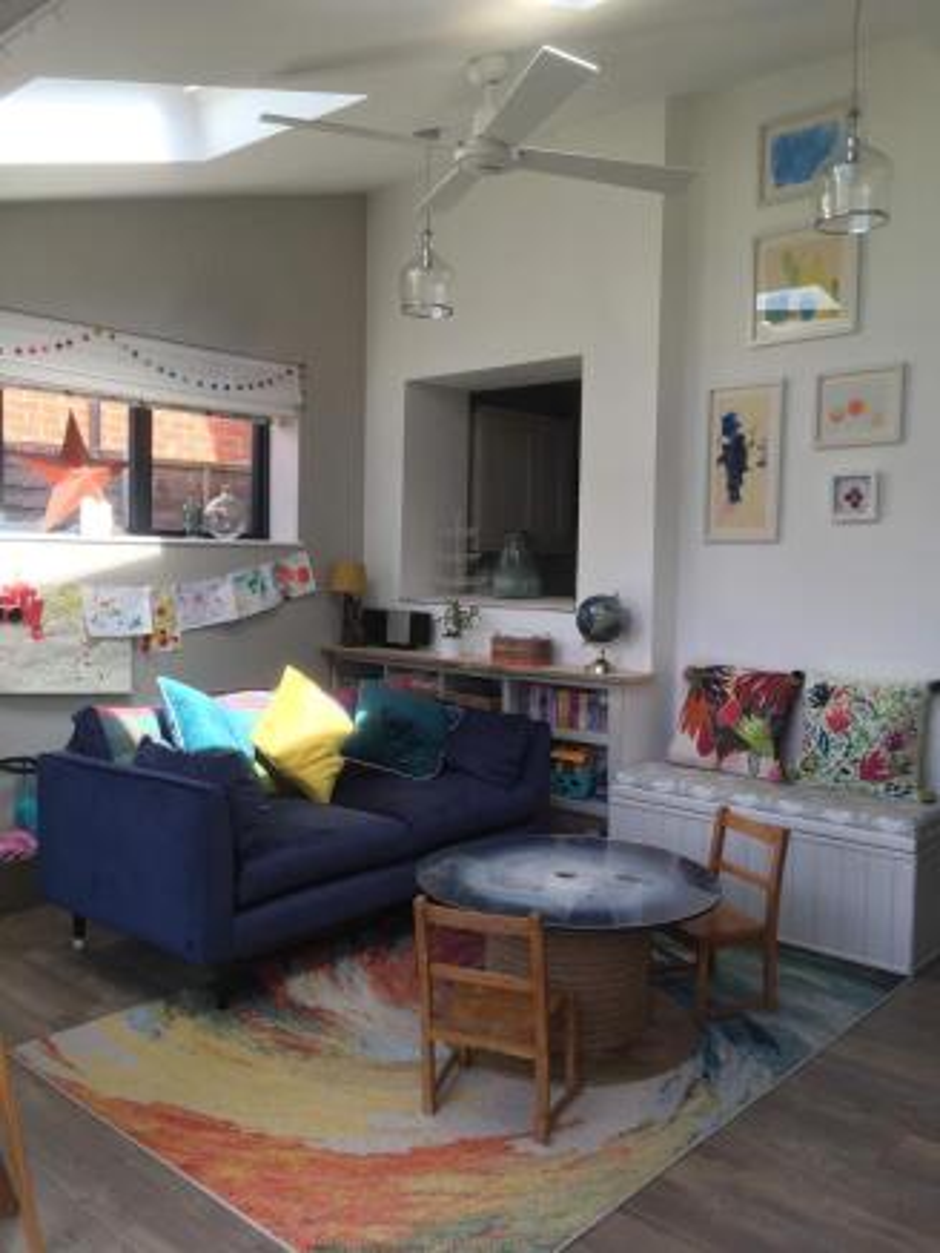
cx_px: 470
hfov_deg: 48.2
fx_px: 1049
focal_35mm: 29
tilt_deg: -7.1
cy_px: 626
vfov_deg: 61.6
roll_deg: -0.7
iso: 25
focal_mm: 4.15
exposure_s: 1/110
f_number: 2.2
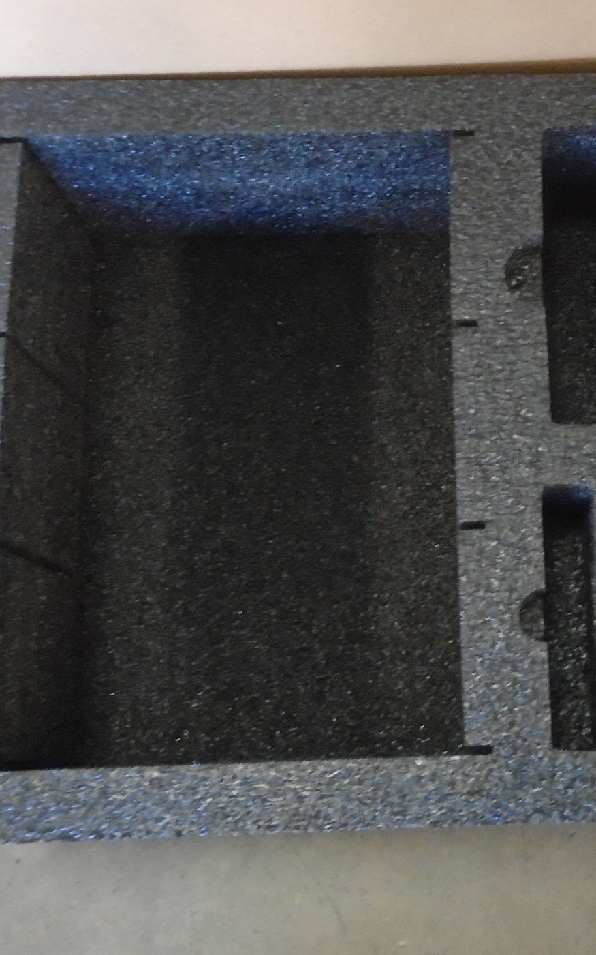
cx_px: 507
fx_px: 1326
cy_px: 386
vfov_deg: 39.4
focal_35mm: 51
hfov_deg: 24.8
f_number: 3.2
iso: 400
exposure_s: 1/15
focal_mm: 4.6
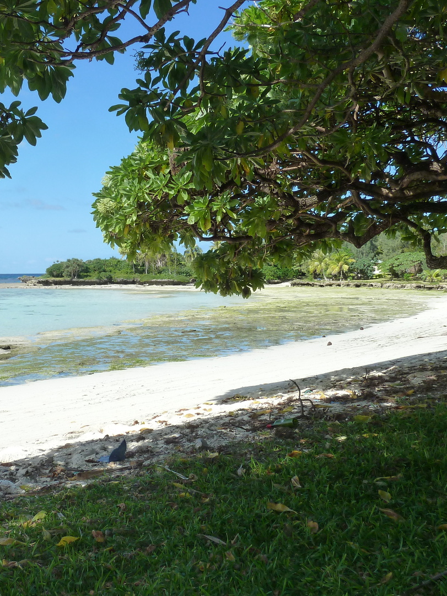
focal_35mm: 37
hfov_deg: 38.2
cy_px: 298
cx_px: 145
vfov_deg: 50.1
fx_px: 637
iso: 125
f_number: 4.5
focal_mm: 4.1
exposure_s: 1/500
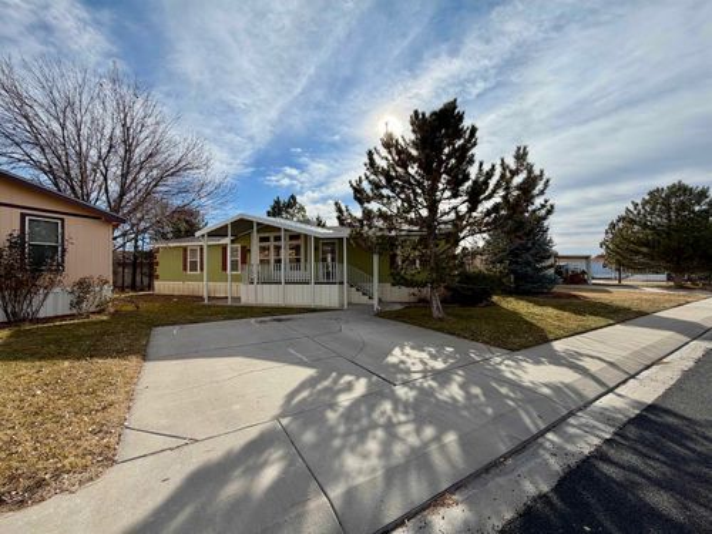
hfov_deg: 102.1
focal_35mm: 14
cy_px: 267
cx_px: 356
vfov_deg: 85.7
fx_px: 288
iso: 20
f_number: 2.2
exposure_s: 1/1259
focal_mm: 2.22
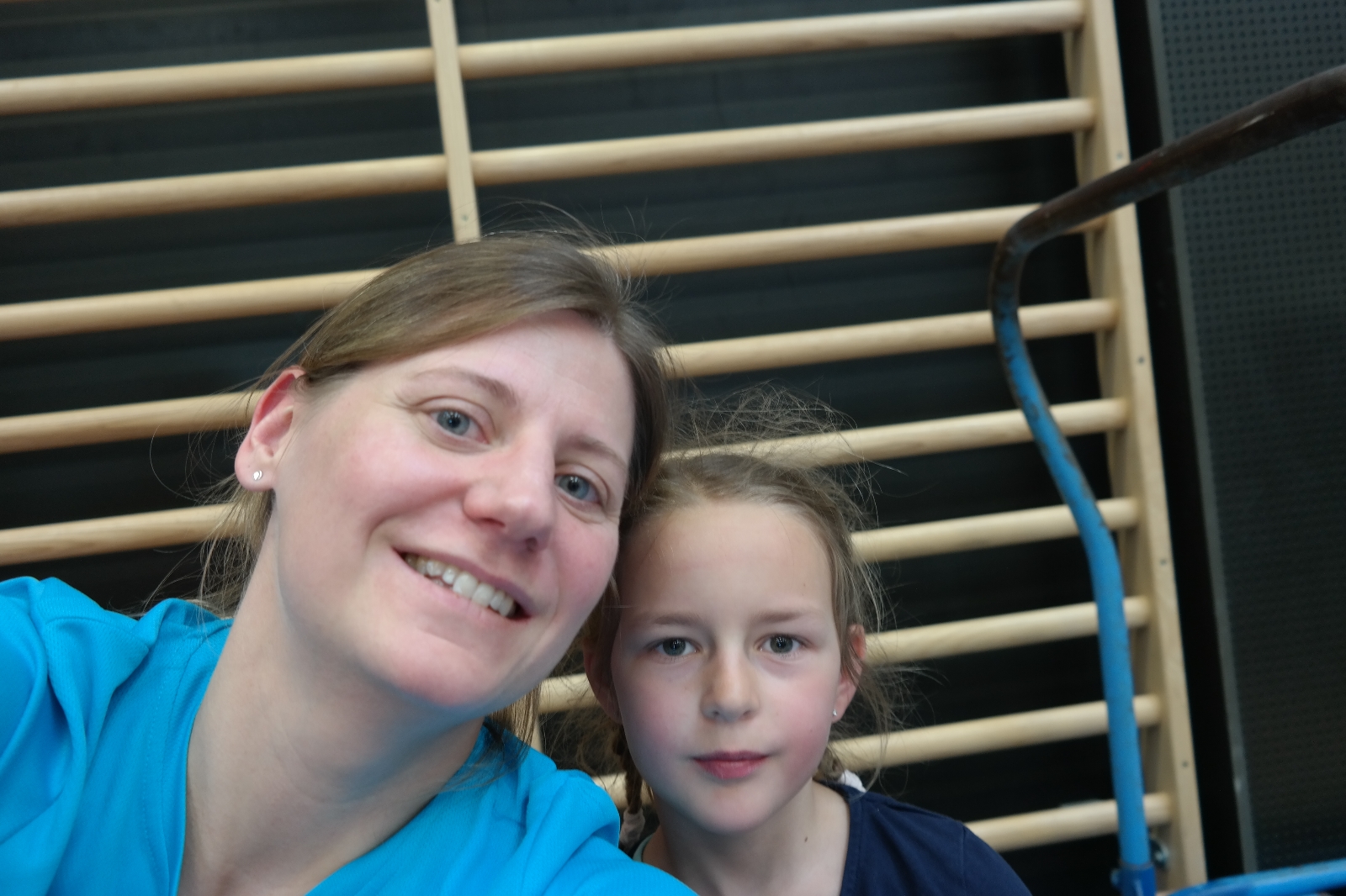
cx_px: 673
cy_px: 448
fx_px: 1009
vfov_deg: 47.9
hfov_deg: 67.4
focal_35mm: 27
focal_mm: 18
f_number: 3.5
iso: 200
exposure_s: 1/40
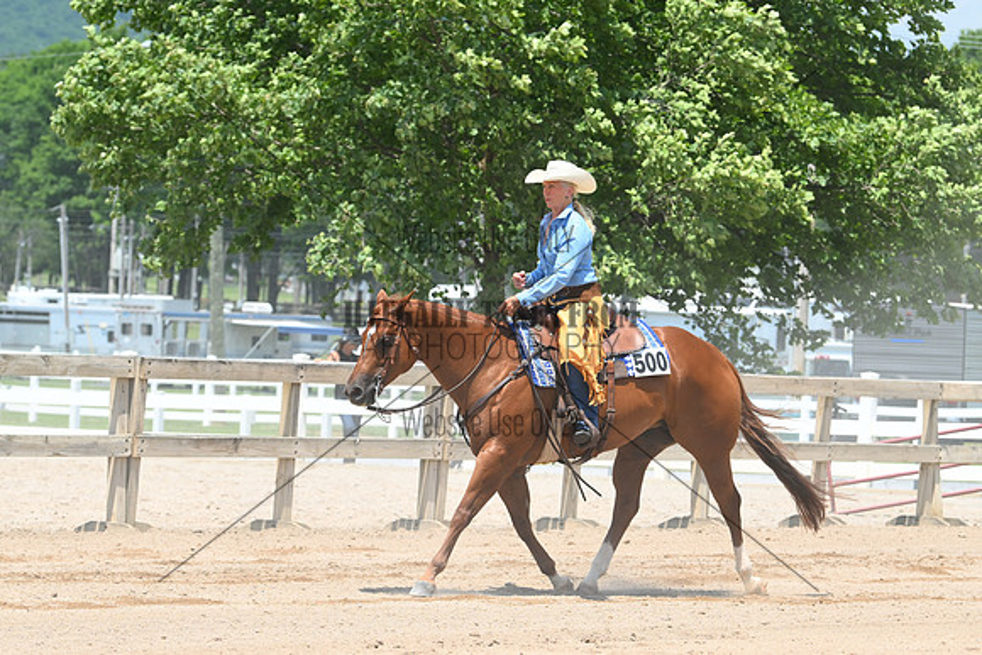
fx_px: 4584
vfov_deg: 8.2
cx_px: 491
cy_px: 328
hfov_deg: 12.2
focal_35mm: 168
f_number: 5
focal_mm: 112
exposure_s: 1/1347
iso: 250
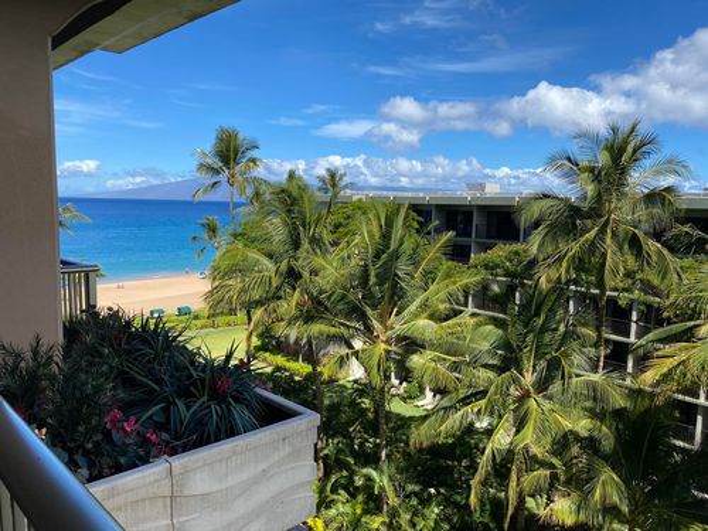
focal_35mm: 26
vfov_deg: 53.1
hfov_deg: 67.3
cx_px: 354
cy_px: 266
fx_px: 532
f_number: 1.8
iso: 32
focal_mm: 4.25
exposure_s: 1/2315
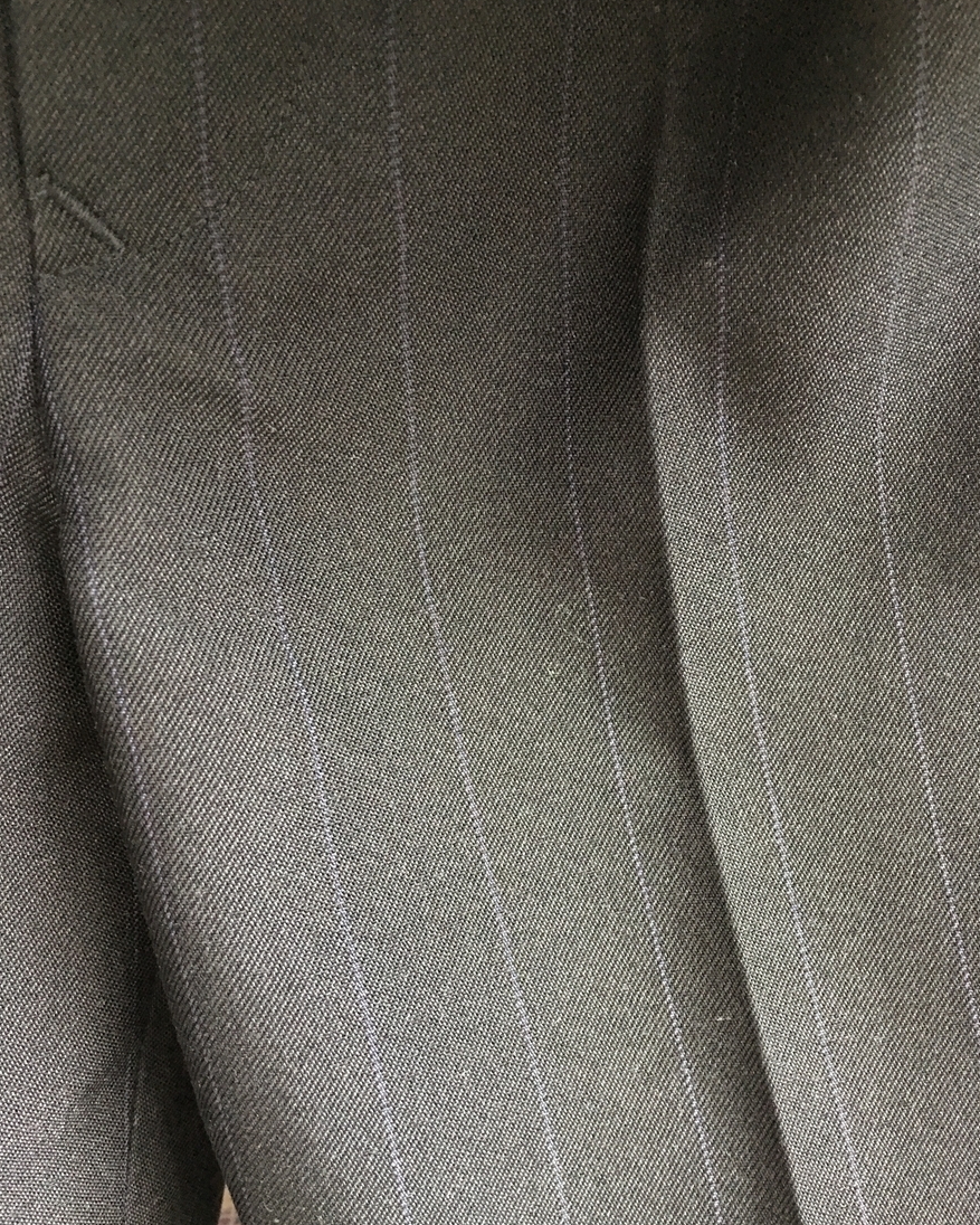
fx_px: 1124
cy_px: 636
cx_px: 496
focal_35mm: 31
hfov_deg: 47.1
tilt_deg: -21.3
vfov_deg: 57.2
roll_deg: +3.2
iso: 125
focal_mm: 4.15
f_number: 2.2
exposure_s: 1/4
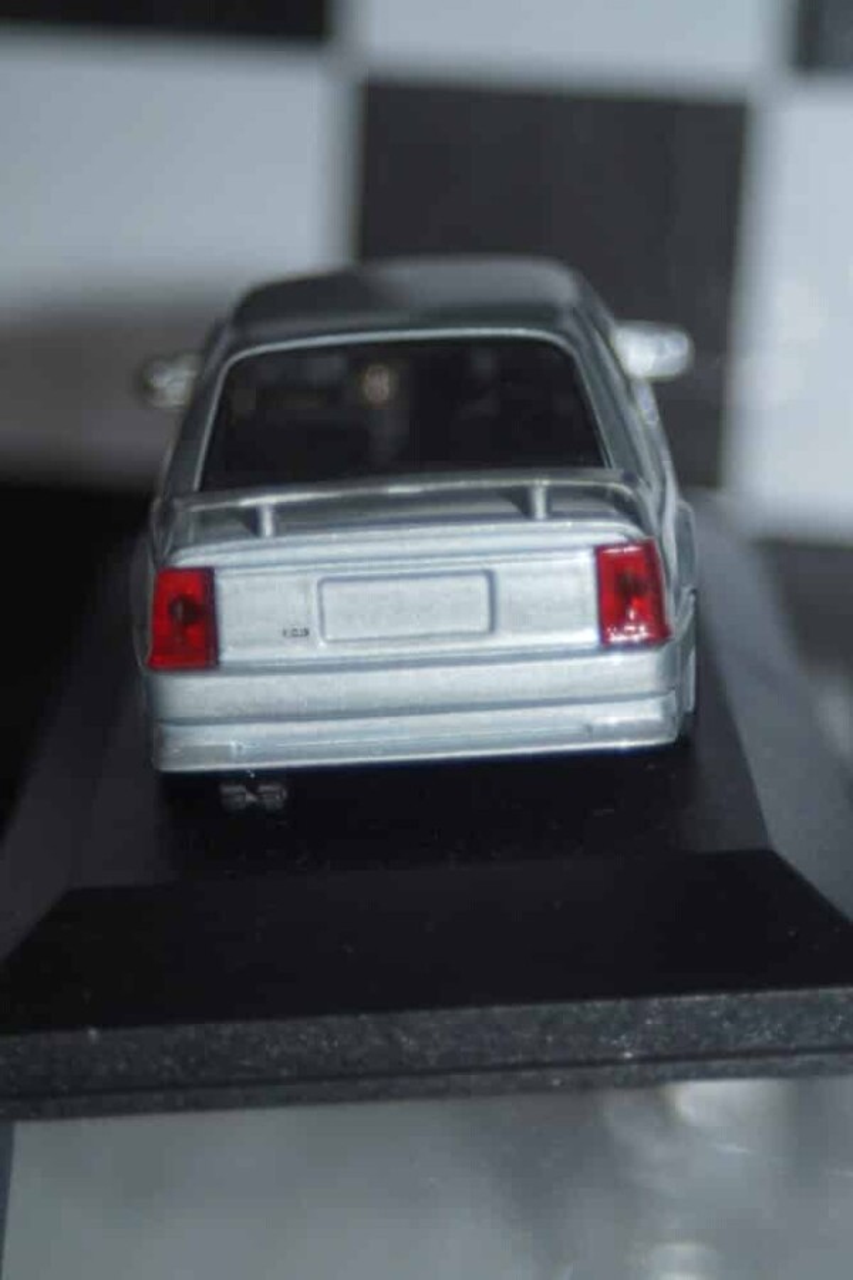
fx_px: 4265
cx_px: 426
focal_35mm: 120
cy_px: 640
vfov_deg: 17.1
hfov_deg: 11.4
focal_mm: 80
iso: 200
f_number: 5.6
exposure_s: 1/60
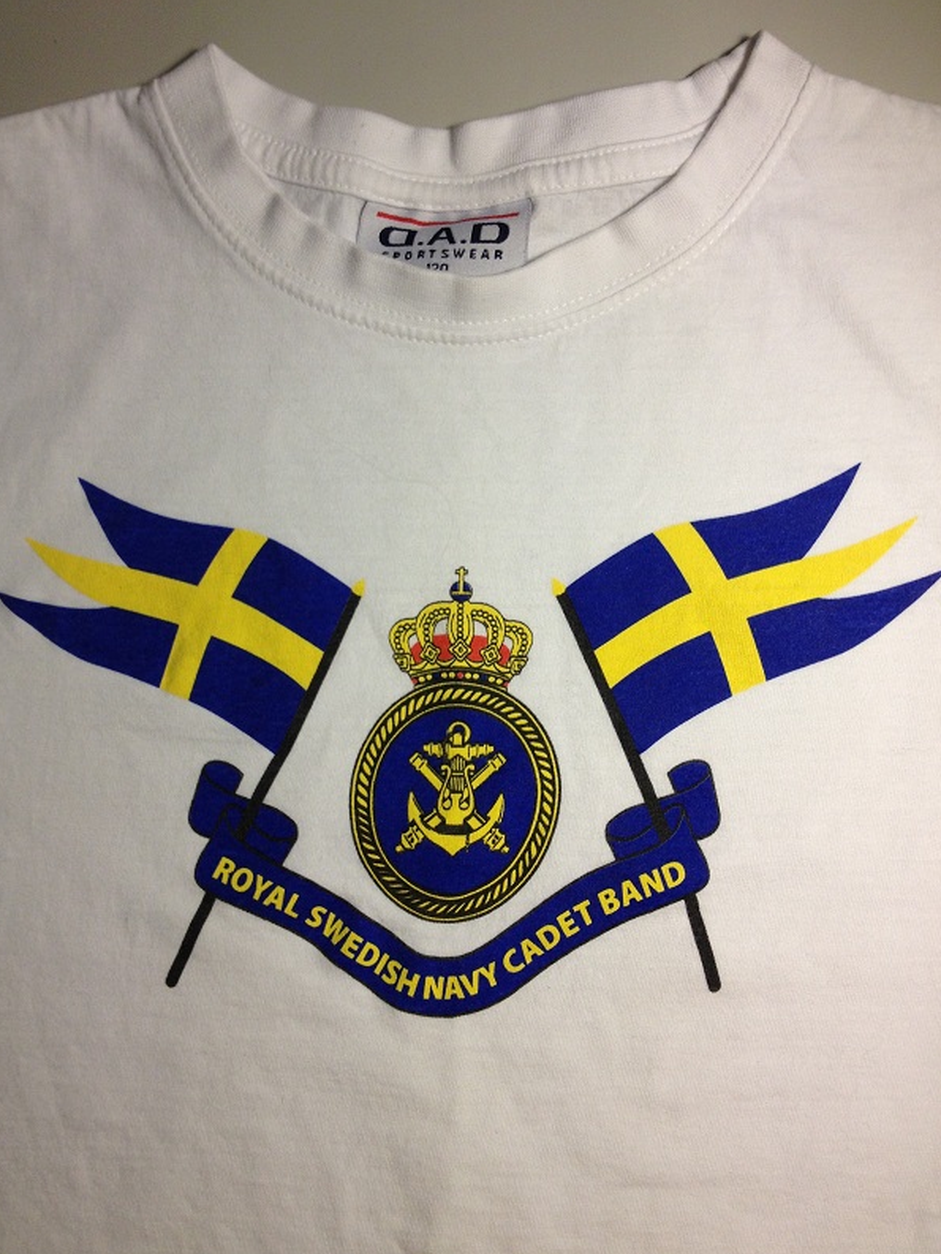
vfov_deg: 51.3
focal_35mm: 36
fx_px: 1304
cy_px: 626
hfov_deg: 39.7
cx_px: 465
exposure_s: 1/30
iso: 64
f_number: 2.4
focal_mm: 4.28
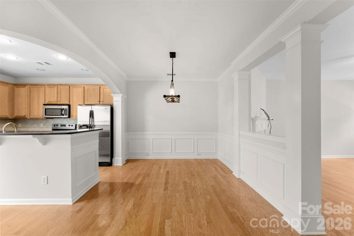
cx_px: 177
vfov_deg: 81.3
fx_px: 138
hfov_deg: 104.2
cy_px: 118
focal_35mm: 14
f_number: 9
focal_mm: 14
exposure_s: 1/80
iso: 2000
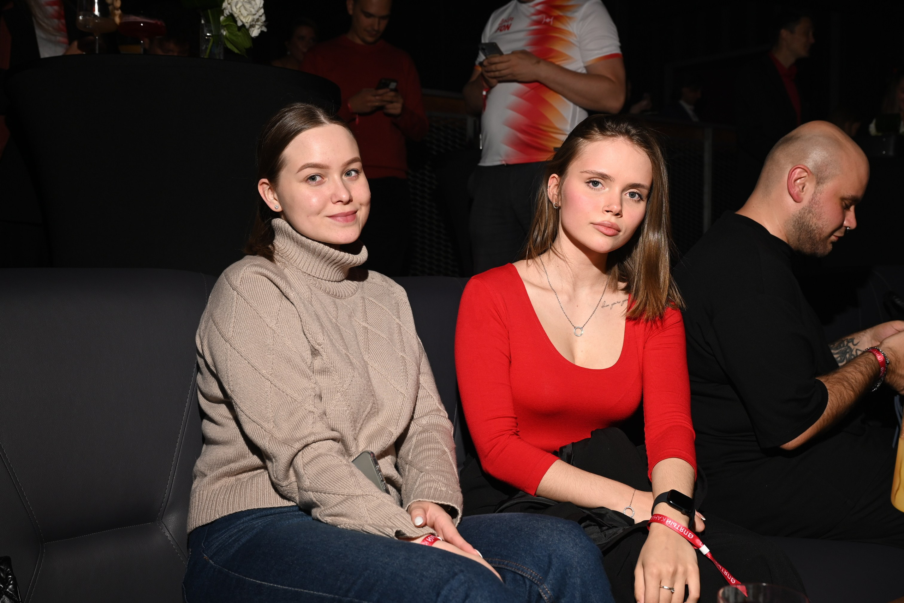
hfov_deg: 48.5
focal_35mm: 40
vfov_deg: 33.4
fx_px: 1004
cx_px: 452
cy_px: 302
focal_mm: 40
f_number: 6.3
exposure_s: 1/160
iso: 320
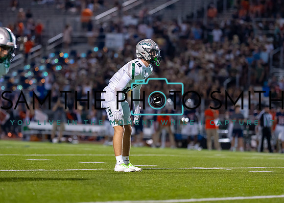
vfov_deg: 6.9
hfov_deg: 9.6
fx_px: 1685
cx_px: 136
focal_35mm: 209
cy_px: 98
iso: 1250
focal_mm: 135
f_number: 1.8
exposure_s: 1/1000
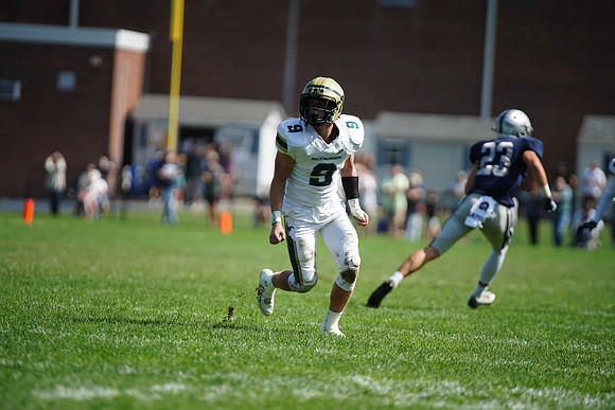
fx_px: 5126
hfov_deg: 6.9
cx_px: 308
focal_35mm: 300
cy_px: 205
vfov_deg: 4.6
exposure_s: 1/4000
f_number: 2.8
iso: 400
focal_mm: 300
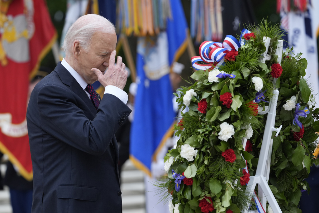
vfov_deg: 4.8
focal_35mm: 285
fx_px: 2526
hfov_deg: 7.2
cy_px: 106
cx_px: 160
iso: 1250
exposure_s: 1/800
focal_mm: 285
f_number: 7.1
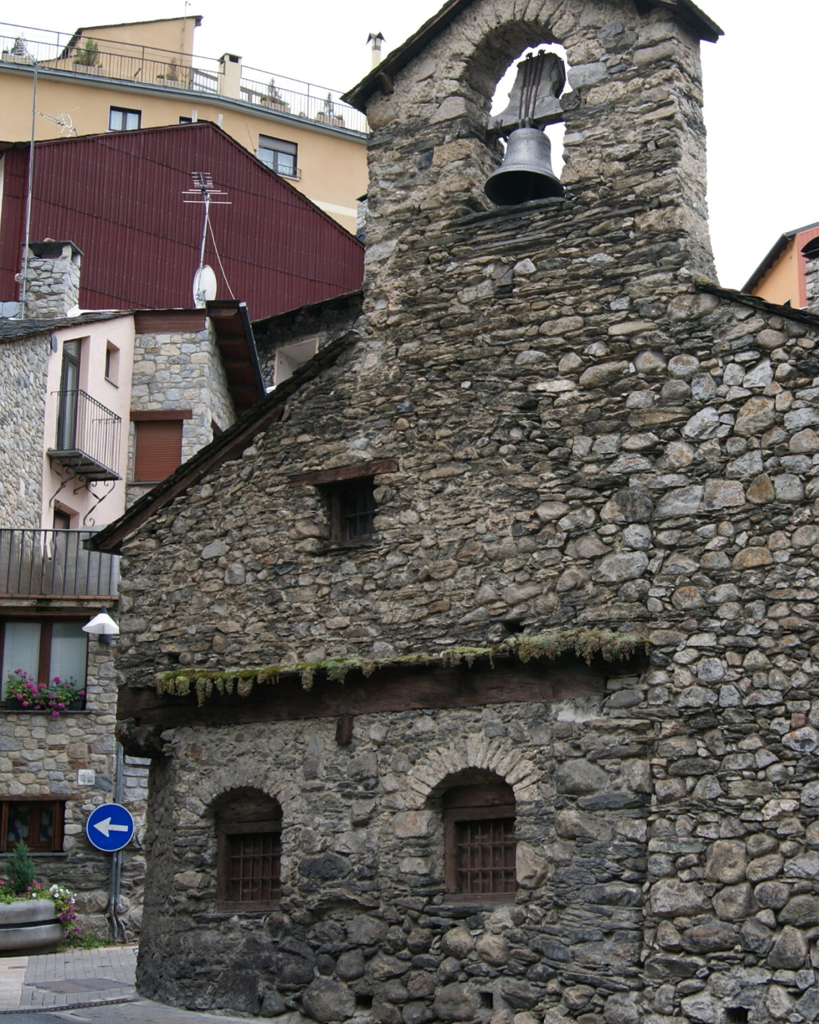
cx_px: 632
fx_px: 1727
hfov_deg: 26.3
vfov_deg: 33.0
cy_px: 460
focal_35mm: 57
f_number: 5.6
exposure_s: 1/60
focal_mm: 24
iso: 100
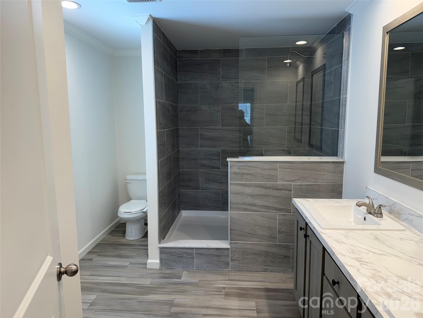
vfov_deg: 56.8
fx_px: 293
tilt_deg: -7.5
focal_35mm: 24
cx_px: 212
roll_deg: +0.8
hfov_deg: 71.6
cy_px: 159
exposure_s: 1/120
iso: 80
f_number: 1.78
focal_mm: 6.76
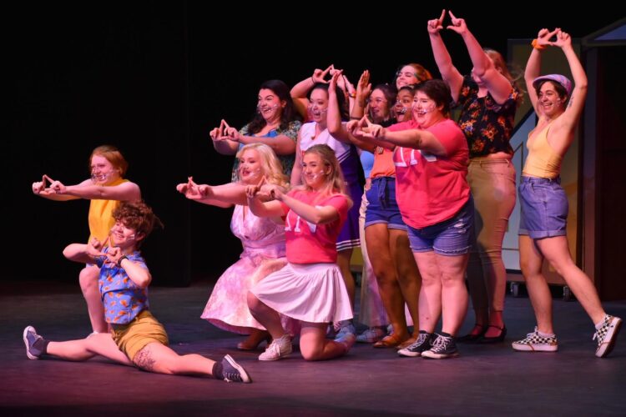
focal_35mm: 165
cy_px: 208
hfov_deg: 12.5
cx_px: 313
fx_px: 2869
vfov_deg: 8.3
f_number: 4.8
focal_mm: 110
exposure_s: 1/125
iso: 1400
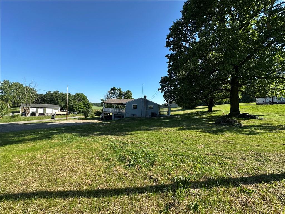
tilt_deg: +0.1
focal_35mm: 14
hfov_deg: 102.1
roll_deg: -3.0
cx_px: 142
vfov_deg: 85.7
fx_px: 115
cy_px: 107
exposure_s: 1/1195
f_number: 2.2
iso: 50
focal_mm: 2.22
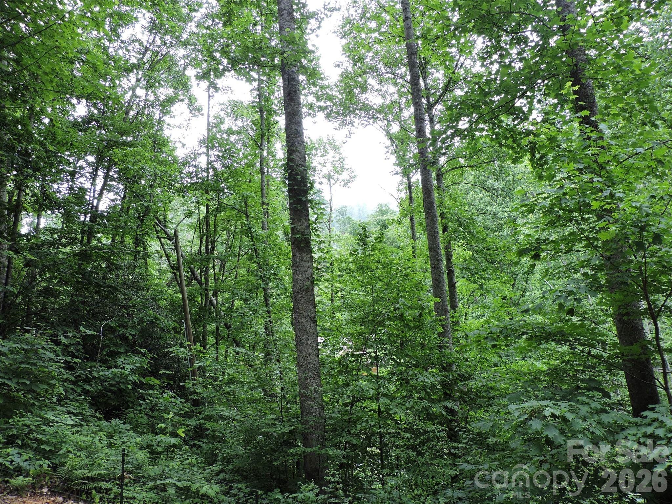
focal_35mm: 24
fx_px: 466
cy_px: 252
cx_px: 336
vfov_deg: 56.8
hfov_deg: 71.6
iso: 100
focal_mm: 4.3
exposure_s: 1/30
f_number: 3
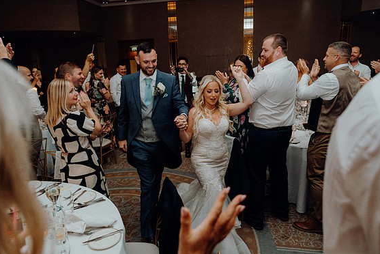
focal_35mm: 25
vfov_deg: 51.3
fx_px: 264
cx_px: 191
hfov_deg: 71.5
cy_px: 126
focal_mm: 24
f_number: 3.5
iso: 2500
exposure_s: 1/160
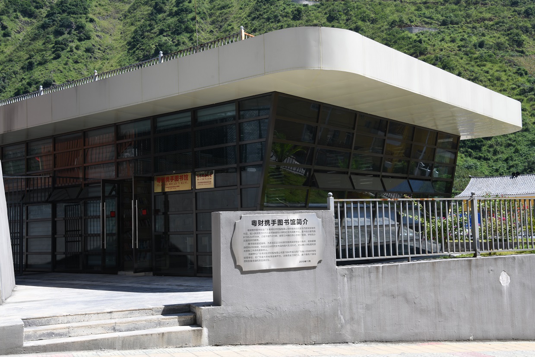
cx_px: 268
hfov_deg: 46.4
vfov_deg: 31.9
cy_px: 178
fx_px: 624
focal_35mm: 42
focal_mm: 42
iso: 100
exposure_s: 1/80
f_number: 13
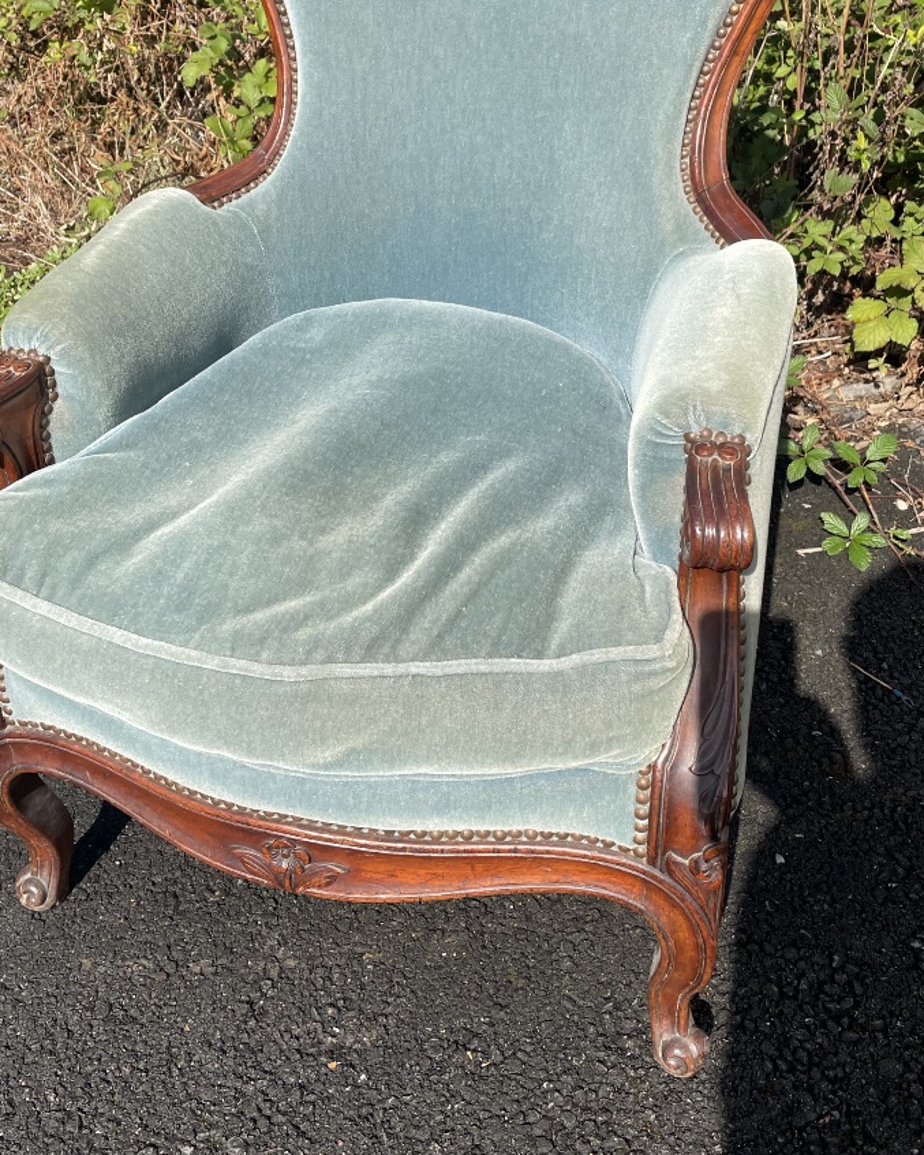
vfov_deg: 49.3
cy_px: 378
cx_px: 434
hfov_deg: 41.1
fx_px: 1230
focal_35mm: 36
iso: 32
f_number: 1.6
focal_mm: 4.2
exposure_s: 1/2618
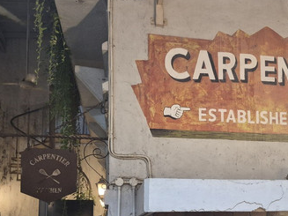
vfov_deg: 30.8
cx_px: 209
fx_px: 374
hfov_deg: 41.1
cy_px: 193
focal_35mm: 45
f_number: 1.8
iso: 500
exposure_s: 1/100
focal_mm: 5.4
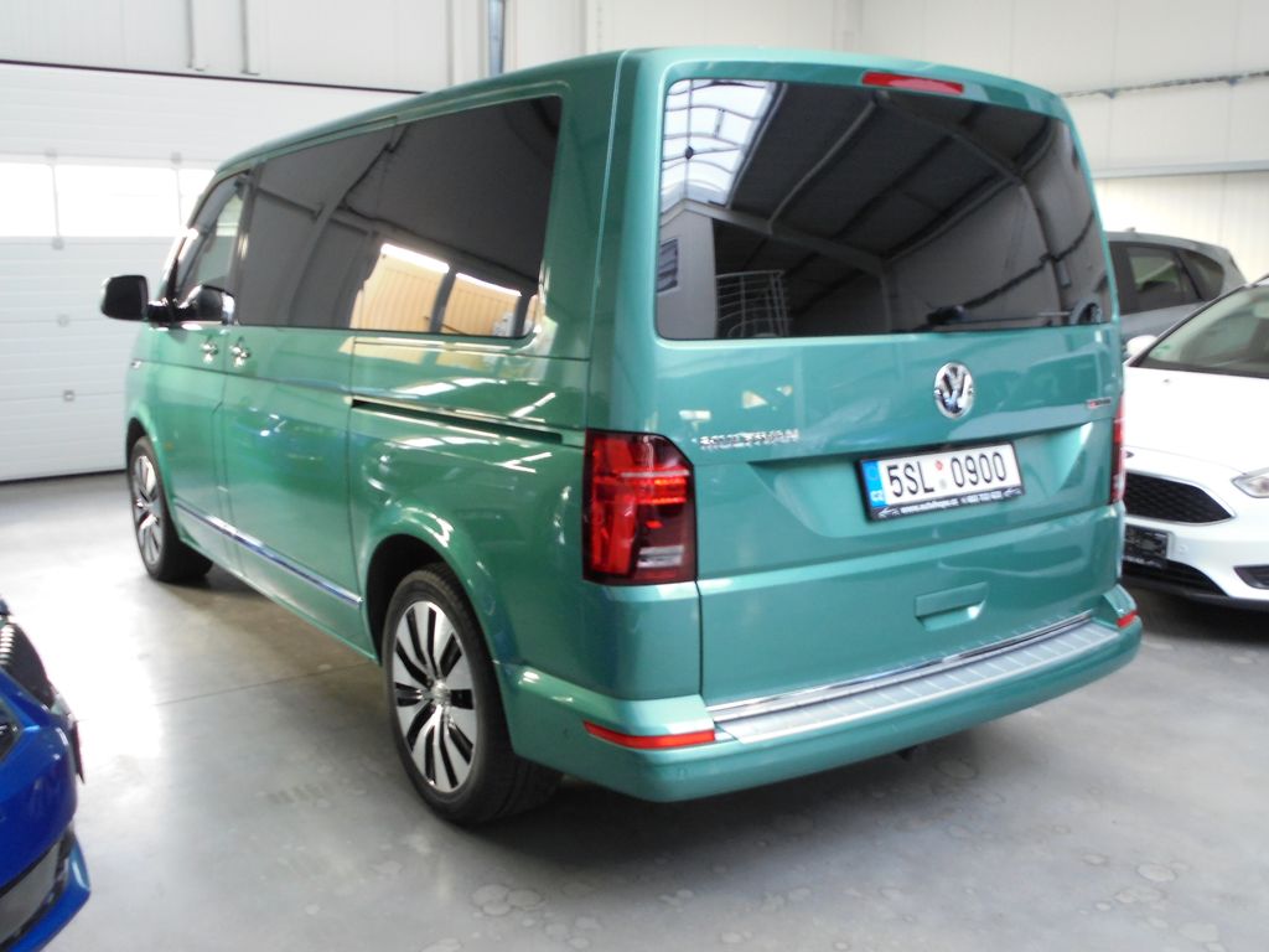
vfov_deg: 41.8
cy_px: 476
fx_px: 1246
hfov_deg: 54.0
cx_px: 634
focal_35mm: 34
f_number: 4
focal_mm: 6.1
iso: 250
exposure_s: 1/6
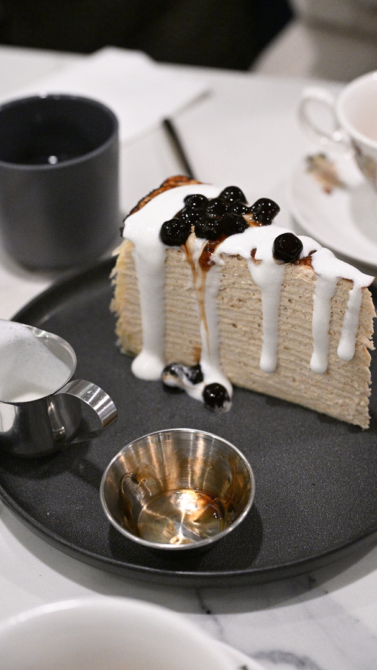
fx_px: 1031
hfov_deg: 20.7
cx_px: 196
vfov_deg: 36.0
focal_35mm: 58
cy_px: 335
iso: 12800
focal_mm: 55
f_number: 4.5
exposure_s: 1/200
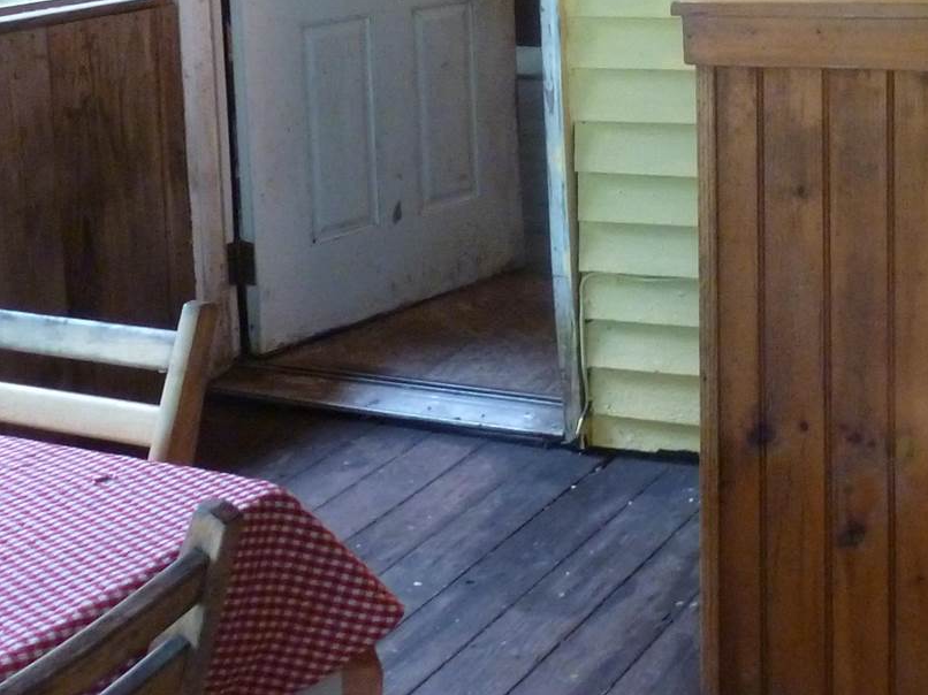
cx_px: 754
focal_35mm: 61
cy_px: -40
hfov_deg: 30.8
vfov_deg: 22.8
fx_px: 1635
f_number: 3.3
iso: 400
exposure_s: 1/10
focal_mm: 4.3
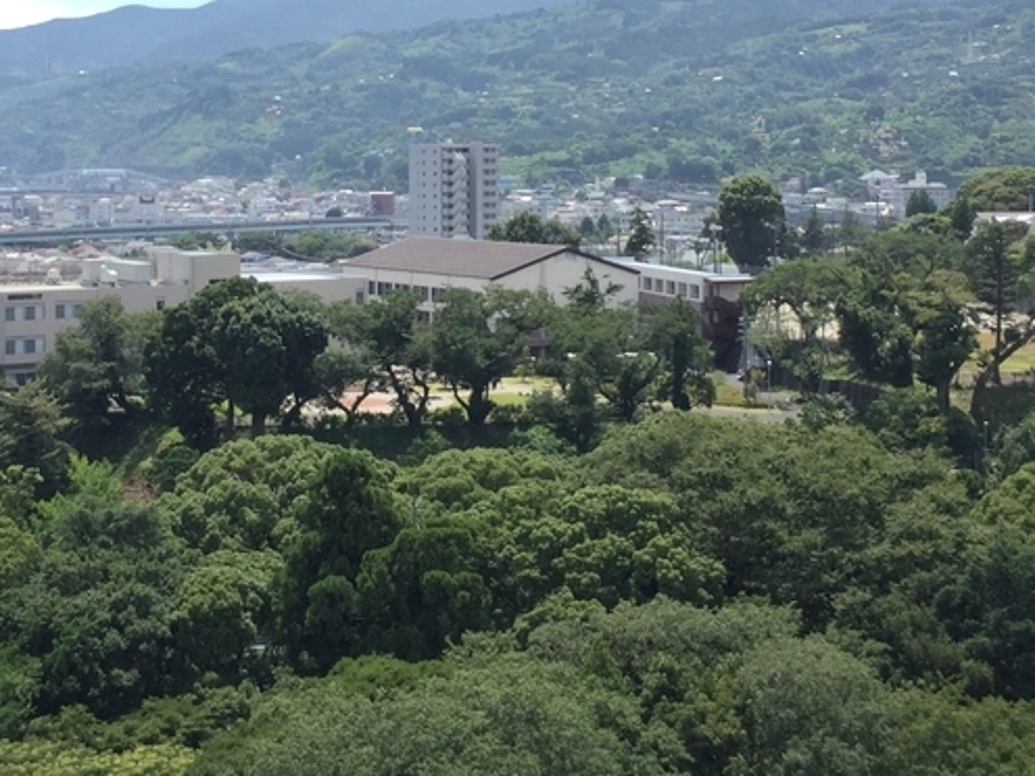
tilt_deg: -2.8
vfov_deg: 19.5
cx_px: 465
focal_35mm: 75
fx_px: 2242
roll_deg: -1.4
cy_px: 225
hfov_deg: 26.0
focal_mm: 3.3
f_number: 2.4
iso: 25
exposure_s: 1/715
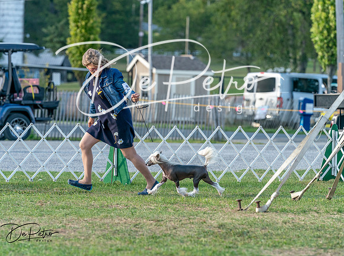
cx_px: 168
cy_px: 119
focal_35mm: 222
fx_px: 2198
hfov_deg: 8.9
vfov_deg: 6.7
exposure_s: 1/2000
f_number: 5
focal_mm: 192
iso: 1600
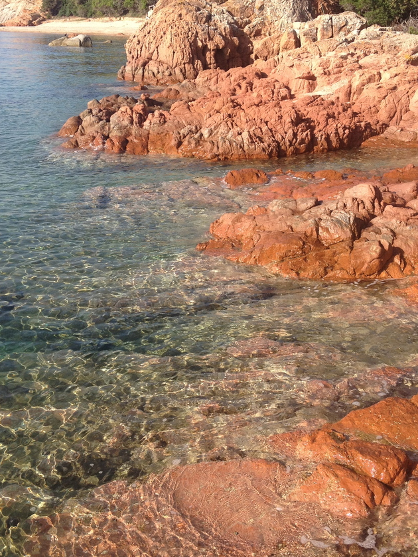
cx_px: 220
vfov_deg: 38.1
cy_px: 245
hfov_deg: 29.1
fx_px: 805
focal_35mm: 50
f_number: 2.4
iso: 64
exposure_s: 1/1126
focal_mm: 4.28
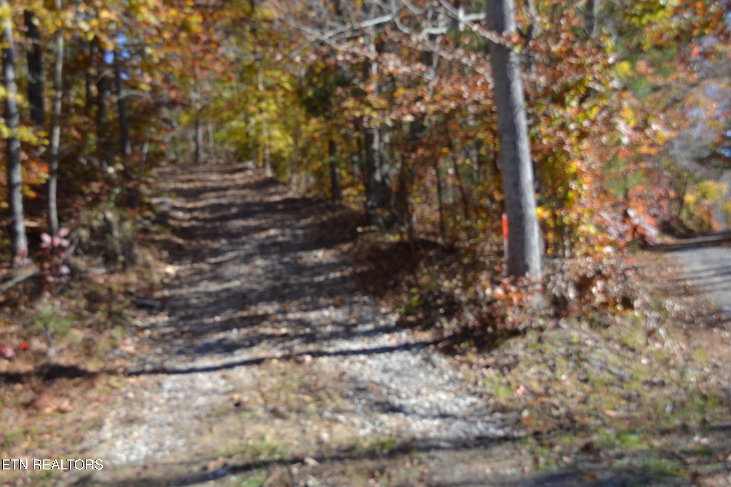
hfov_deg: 41.1
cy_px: 244
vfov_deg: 28.1
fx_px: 975
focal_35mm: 48
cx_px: 366
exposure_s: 1/125
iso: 100
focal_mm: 32
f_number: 5.6
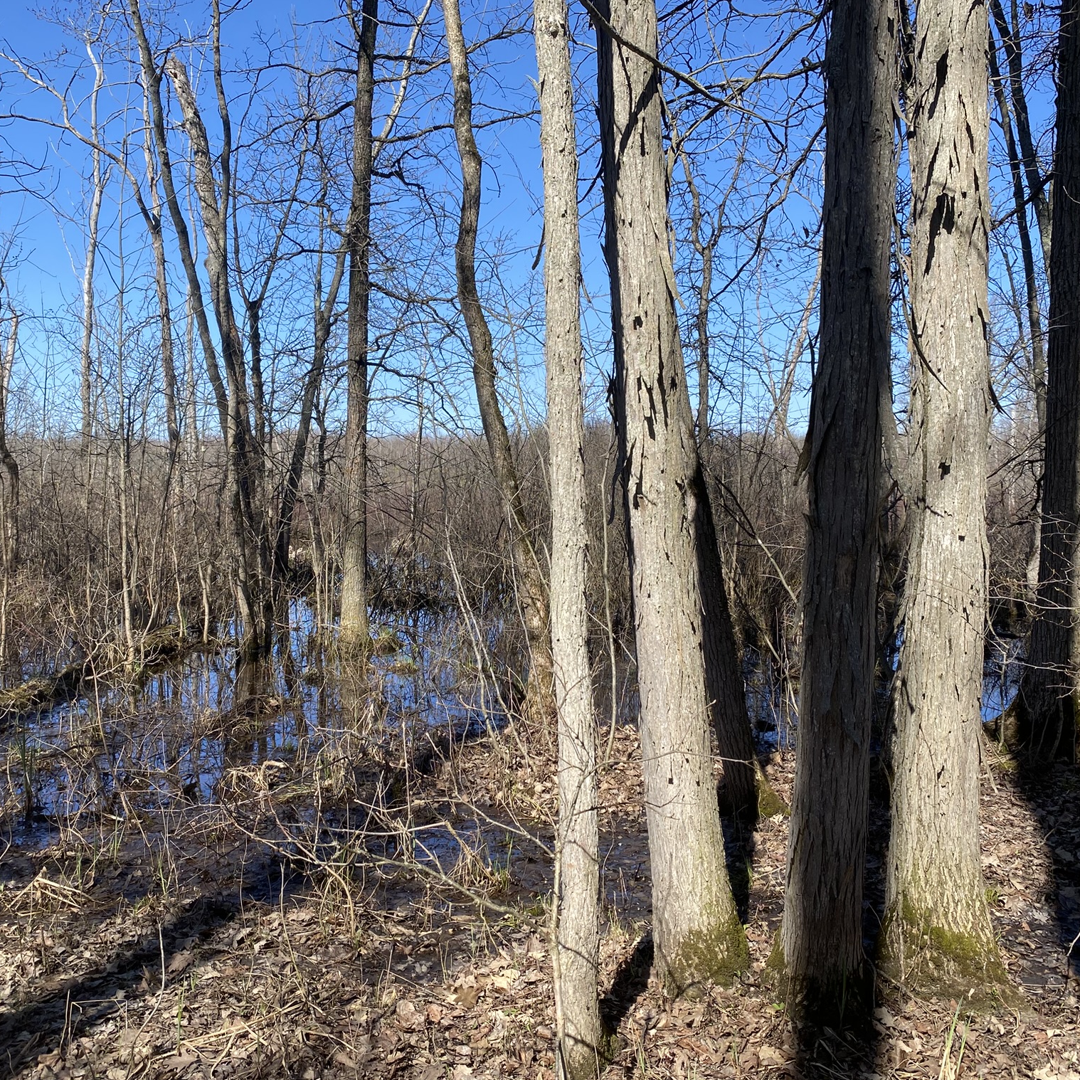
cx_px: 506
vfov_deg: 52.5
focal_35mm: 31
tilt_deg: -3.5
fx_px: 1094
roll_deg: +0.0
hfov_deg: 52.5
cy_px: 544
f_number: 1.8
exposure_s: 1/1678
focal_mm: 4.25
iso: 32
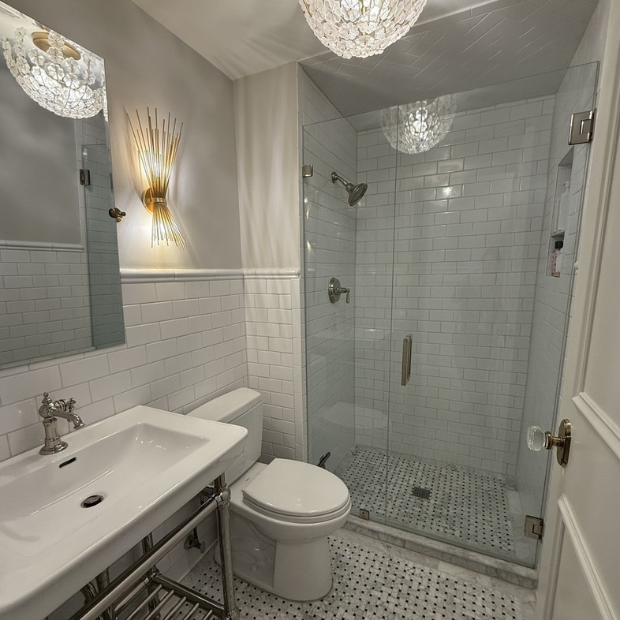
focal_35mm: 17
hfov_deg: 84.0
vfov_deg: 83.8
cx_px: 312
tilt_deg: -10.8
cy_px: 338
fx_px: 344
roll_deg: +0.9
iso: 200
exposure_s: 1/120
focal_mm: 2.22
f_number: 2.2
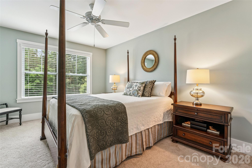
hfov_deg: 94.6
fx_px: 116
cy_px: 84
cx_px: 126
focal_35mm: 17
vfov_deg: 71.7
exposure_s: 1/1.67
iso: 100
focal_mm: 16.6
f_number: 13
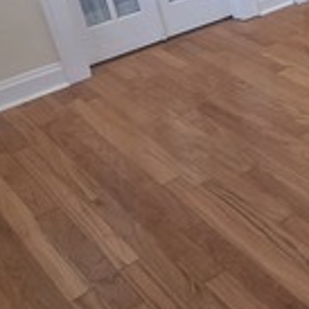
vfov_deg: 29.1
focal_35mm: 56
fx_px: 566
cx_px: 498
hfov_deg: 22.9
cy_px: 19
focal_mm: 2.2
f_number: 1.9
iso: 200
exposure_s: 1/120
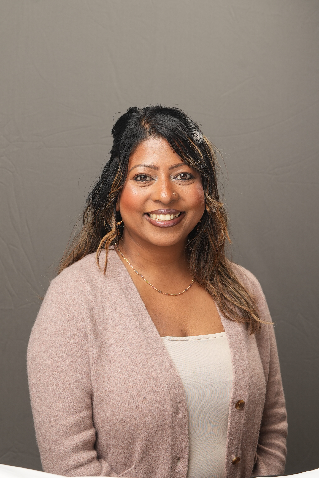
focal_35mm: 85
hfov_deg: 16.1
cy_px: 239
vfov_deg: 23.9
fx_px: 1130
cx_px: 160
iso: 200
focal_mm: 56.8
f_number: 6.3
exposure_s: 1/250
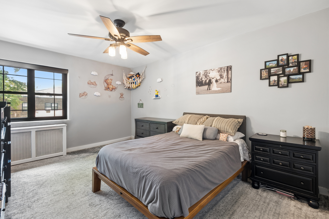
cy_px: 110
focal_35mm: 16
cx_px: 164
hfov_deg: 96.7
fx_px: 146
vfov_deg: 73.7
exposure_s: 1/1.25
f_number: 8
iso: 320
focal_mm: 10.4
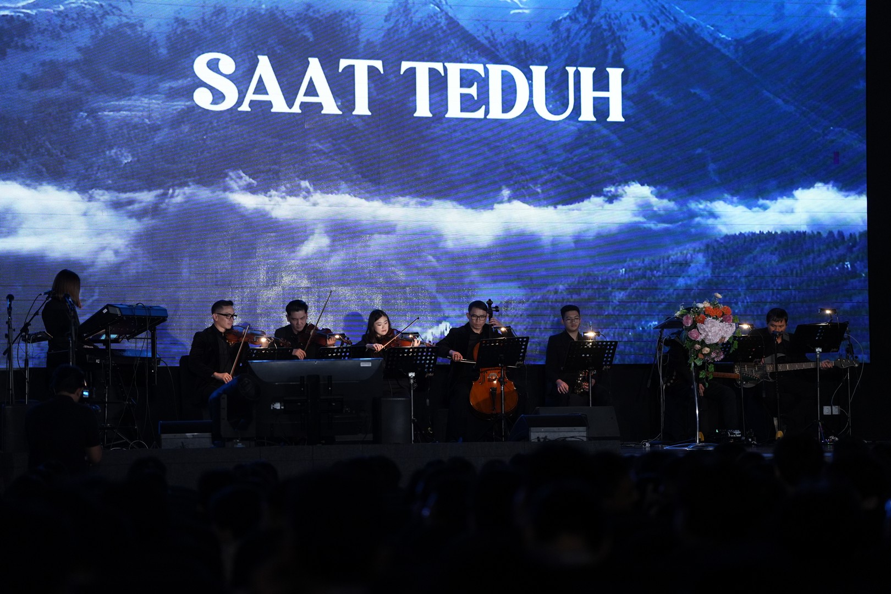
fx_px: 2995
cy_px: 297
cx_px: 446
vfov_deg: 11.3
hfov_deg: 16.9
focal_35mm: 121
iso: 2000
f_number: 2.8
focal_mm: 121
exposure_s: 1/100
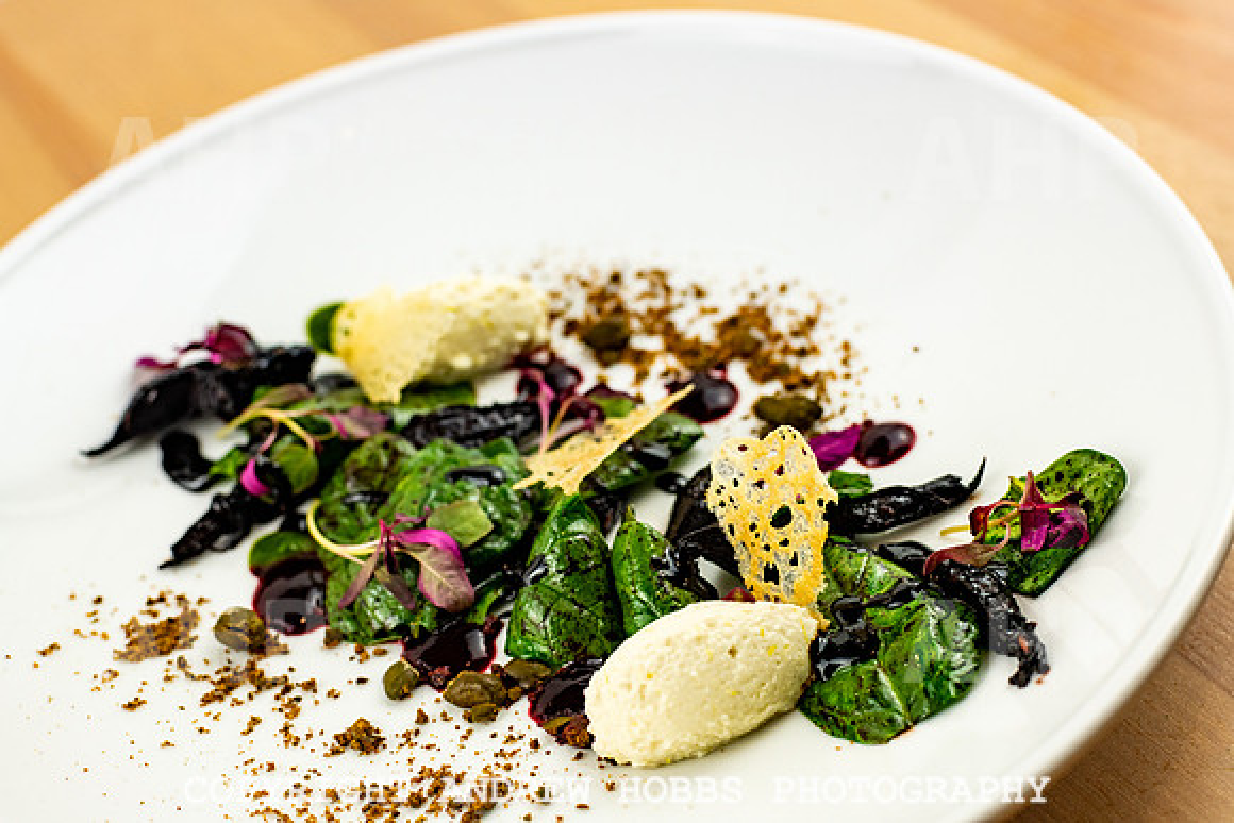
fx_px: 1752
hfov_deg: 38.8
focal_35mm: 51
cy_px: 403
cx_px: 630
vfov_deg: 26.5
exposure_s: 1/500
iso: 400
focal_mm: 50
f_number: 5.6
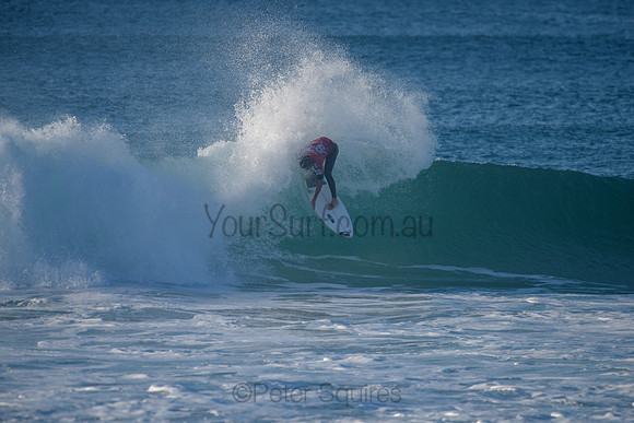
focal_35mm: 540
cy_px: 201
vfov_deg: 2.5
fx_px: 9506
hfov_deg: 3.8
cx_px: 318
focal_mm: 500
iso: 360
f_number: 5.6
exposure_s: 1/2000
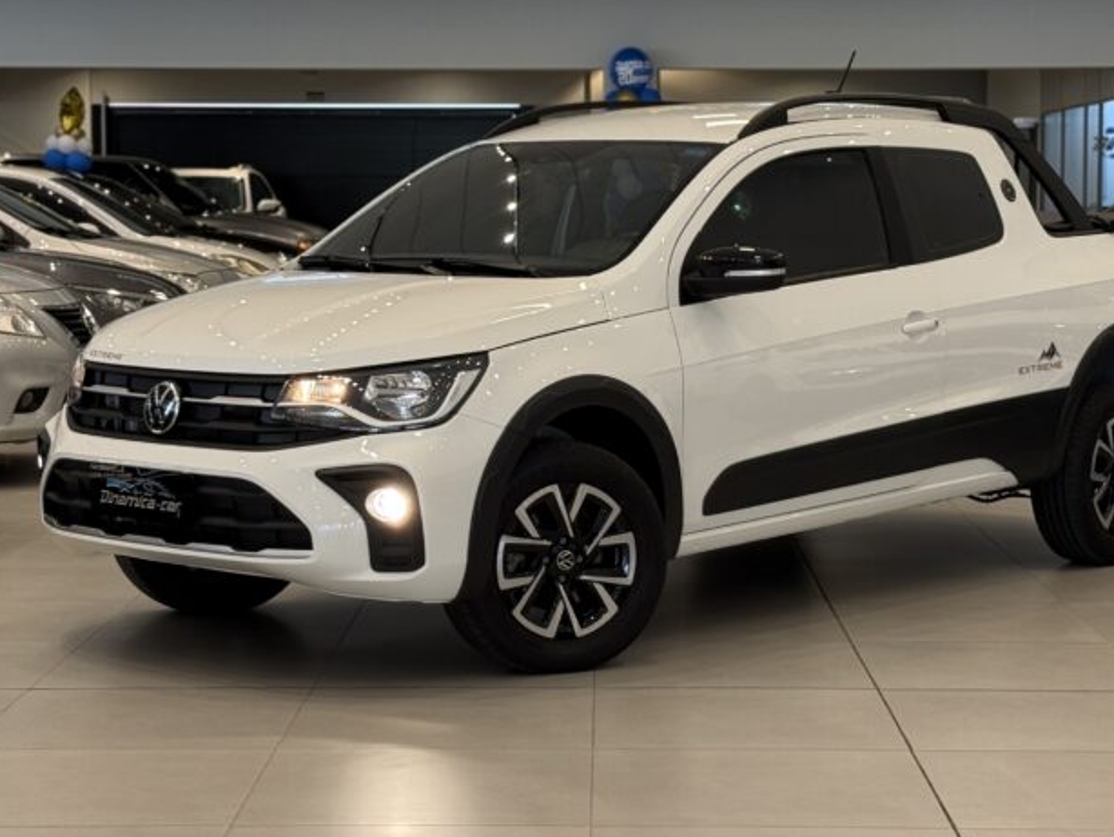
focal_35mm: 80
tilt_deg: -2.7
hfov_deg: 24.4
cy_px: 350
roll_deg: +0.0
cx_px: 572
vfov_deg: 18.4
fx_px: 2576
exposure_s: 1/60
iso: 80
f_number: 1.78
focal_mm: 6.76
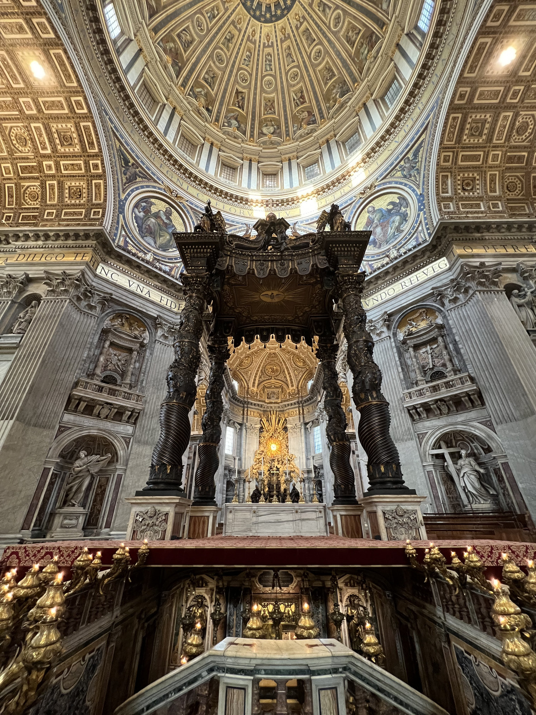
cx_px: 268
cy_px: 358
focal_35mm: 13
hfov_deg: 89.9
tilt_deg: +29.8
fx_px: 268
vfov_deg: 106.2
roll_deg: +0.2
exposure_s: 1/50
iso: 800
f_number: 1.8
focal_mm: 1.57
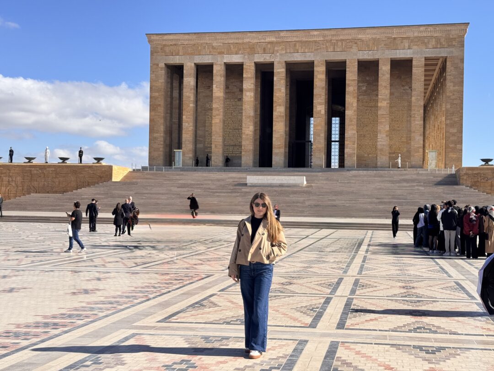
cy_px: 186
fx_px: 685
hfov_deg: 39.7
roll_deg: -1.2
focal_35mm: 48
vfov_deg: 30.3
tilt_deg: +2.1
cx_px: 247
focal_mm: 6.76
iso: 64
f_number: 1.78
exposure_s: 1/4310
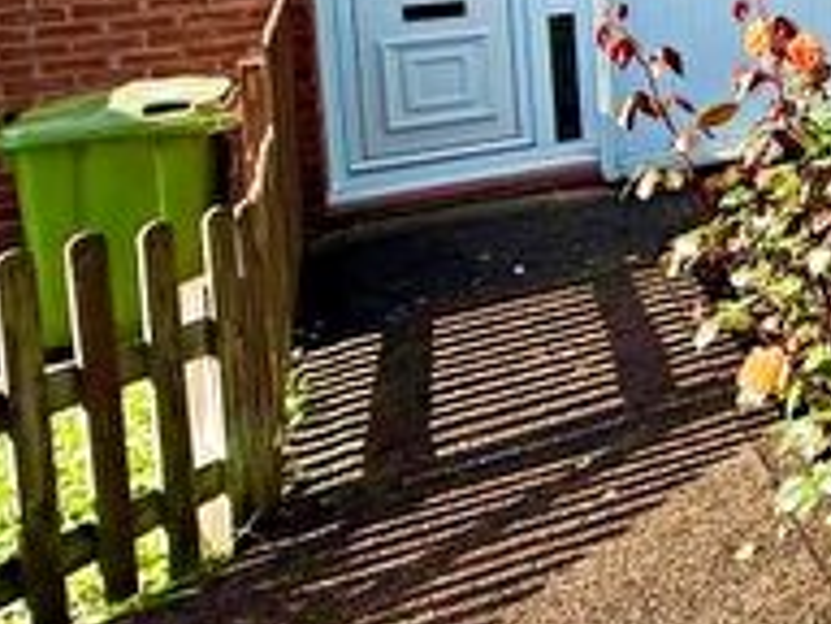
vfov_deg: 25.8
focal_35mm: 51
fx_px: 1224
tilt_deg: -5.8
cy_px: -110
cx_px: 1346
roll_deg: +0.5
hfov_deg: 24.9
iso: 50
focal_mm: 2.22
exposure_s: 1/1050
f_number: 2.2
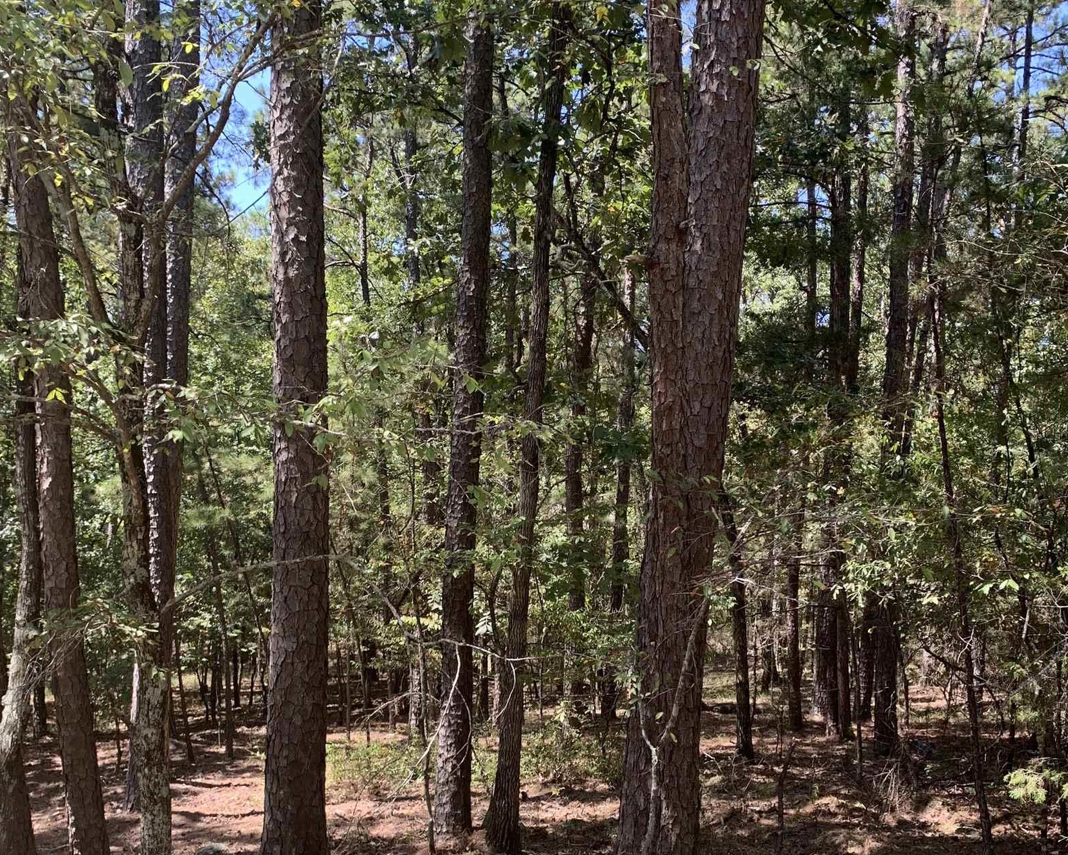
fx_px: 1170
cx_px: 533
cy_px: 624
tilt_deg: -3.3
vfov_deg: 39.2
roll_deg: -1.0
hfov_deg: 49.1
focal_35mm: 37
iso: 25
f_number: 1.8
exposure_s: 1/151
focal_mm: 4.25
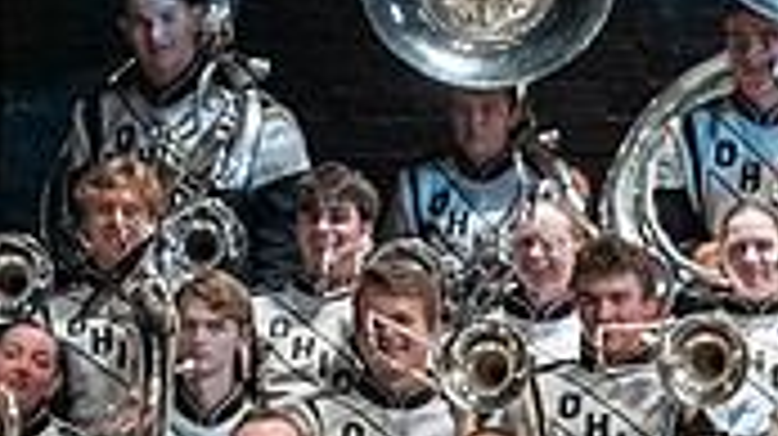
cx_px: -139
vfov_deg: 1.7
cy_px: 845
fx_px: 14656
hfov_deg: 3.0
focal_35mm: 711
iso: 4000
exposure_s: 1/500
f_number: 4
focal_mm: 135
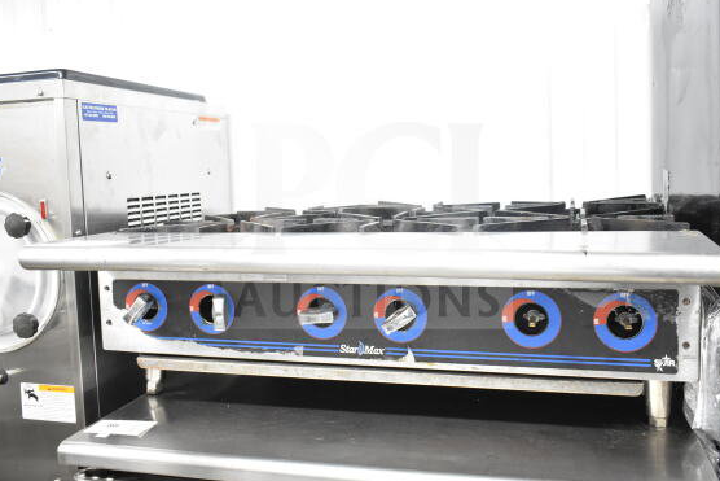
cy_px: 226
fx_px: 691
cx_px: 366
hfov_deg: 55.0
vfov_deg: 38.3
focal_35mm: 35
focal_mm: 21
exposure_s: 1/40
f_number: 3.8
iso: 1600
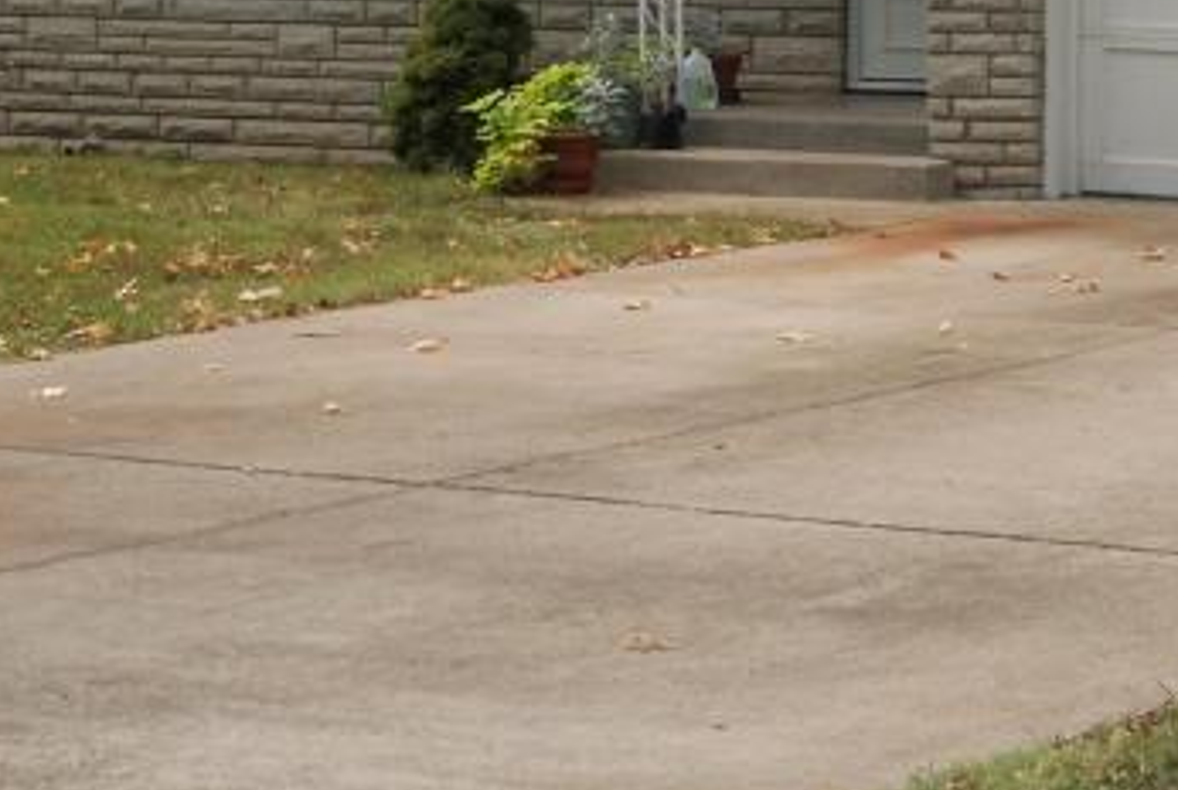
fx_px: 4884
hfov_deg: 13.8
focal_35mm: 149
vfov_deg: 9.1
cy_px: -111
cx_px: 657
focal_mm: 30
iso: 100
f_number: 5.6
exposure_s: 1/200
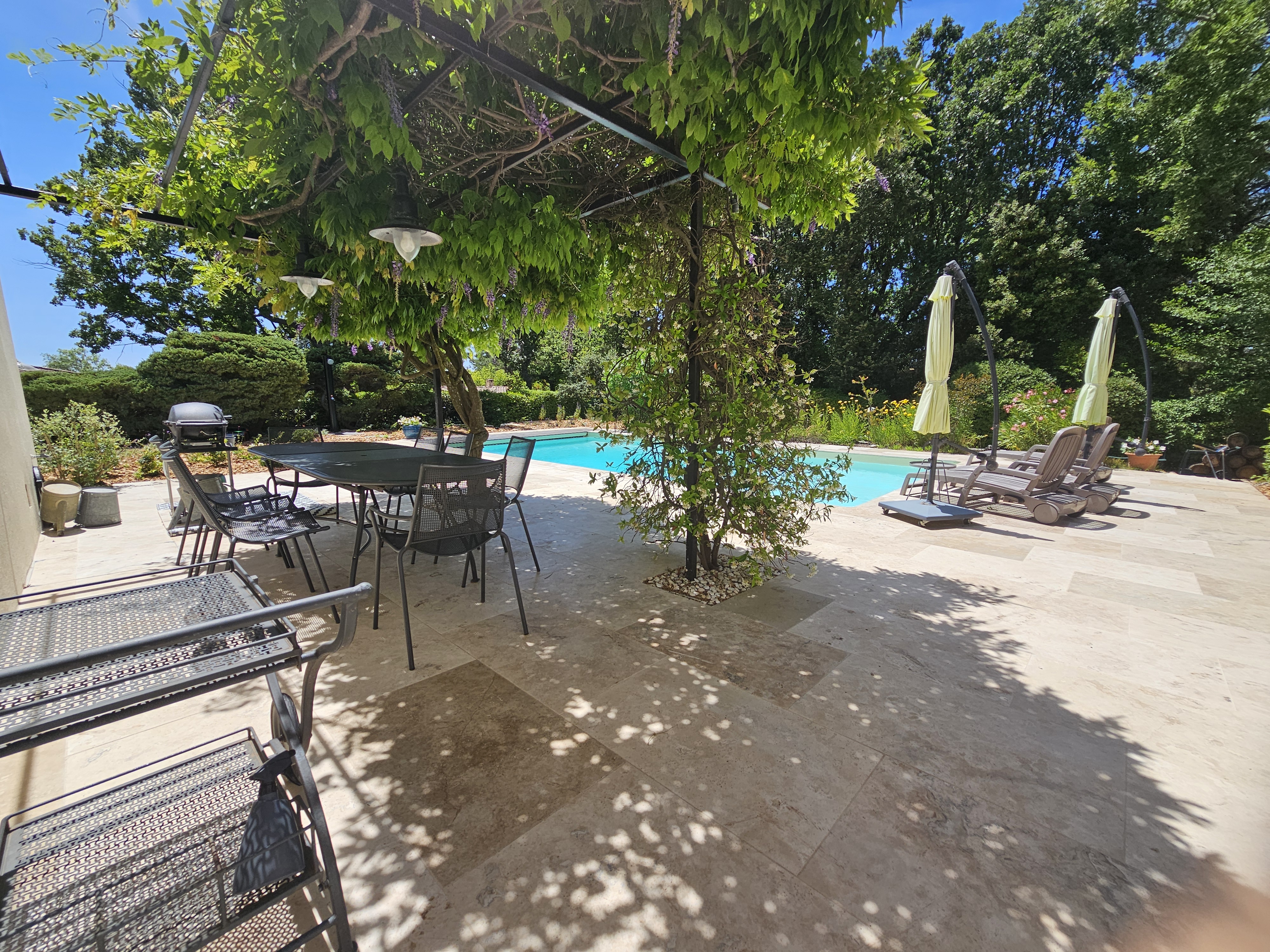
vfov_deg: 89.9
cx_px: 635
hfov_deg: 106.2
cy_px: 476
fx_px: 477
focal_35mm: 13
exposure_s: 1/1889
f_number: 2.2
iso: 50
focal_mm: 2.2
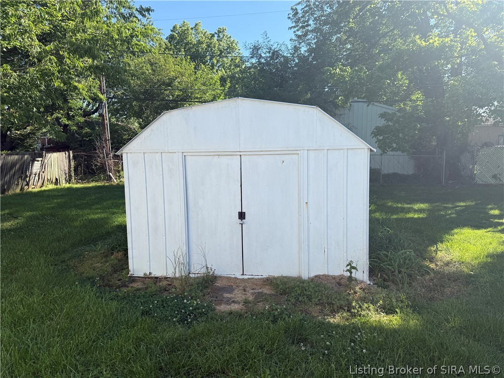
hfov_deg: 71.6
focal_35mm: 24
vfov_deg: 56.8
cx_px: 252
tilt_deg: -6.7
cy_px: 189
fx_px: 349
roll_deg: +0.0
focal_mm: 6.76
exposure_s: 1/1901
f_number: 1.78
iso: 80
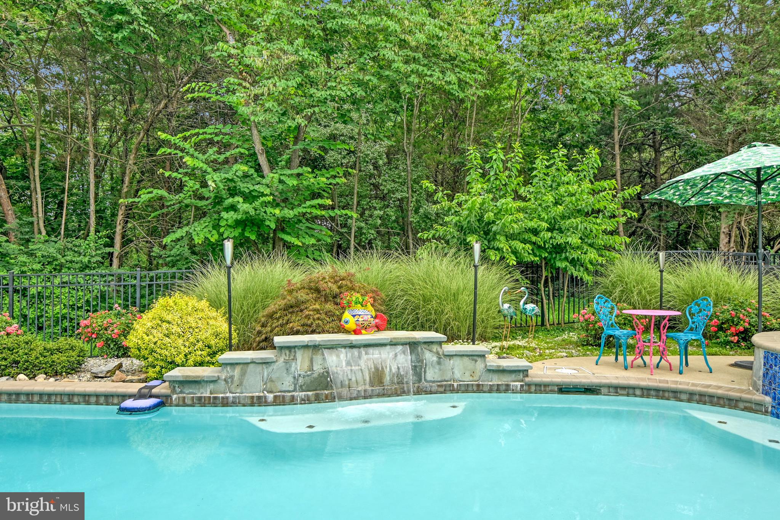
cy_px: 260
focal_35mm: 24
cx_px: 390
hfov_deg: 73.7
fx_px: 520
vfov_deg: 53.1
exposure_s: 1/320
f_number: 8
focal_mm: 16
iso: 320
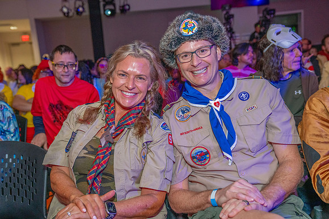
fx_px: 338
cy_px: 110
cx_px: 164
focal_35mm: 37
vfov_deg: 36.0
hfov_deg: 51.9
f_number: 3.5
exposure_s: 1/160
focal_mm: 37
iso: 2500
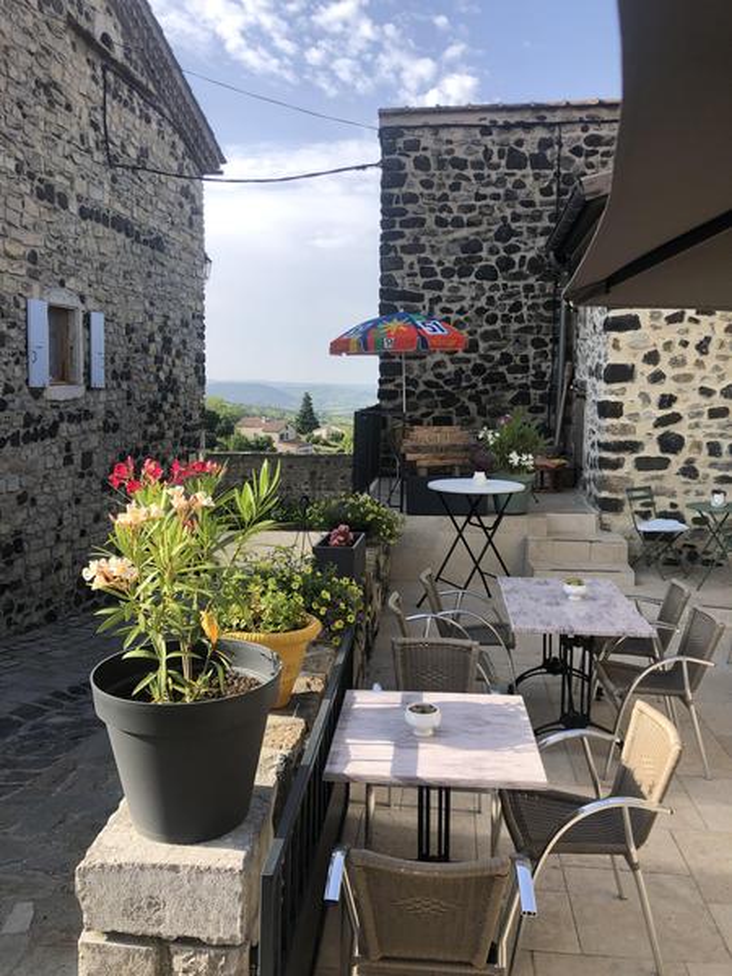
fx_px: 789
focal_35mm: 28
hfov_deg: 49.7
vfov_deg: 63.4
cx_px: 366
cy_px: 488
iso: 20
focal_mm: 4
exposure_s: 1/842
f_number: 1.8
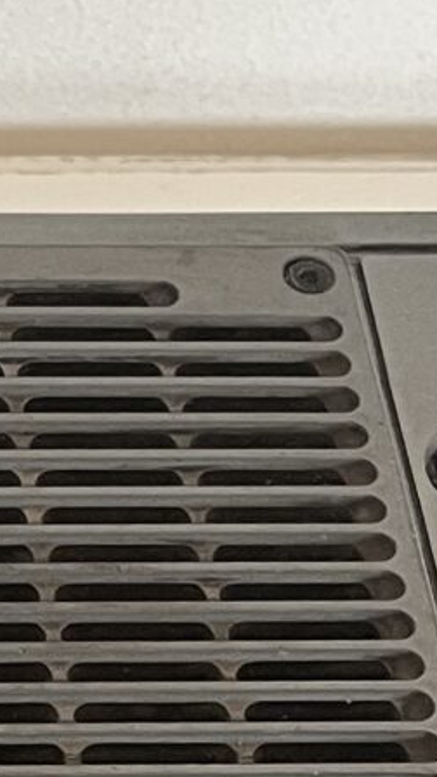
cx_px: -675
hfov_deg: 7.0
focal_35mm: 162
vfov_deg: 13.0
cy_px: 862
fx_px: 3337
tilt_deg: -55.5
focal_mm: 5.1
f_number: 1.6
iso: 125
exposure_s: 1/93
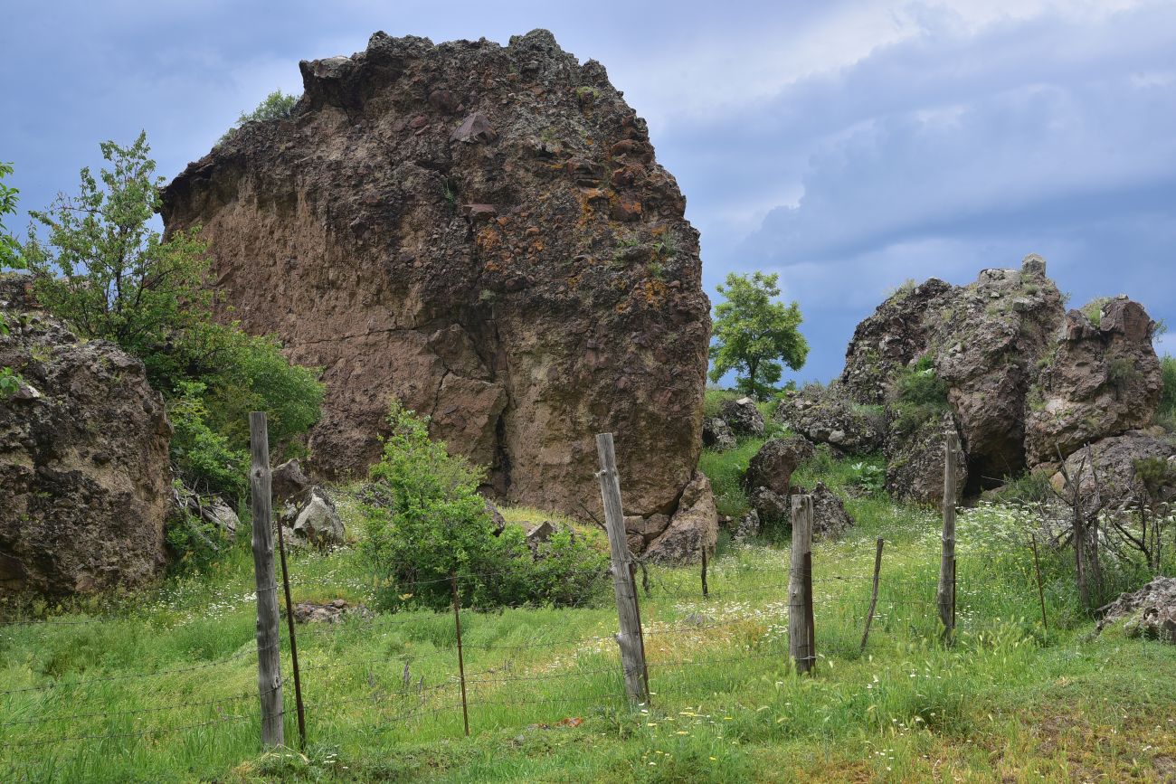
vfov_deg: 27.0
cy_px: 392
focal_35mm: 50
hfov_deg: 39.6
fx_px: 1633
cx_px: 588
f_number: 10
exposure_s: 1/125
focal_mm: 50
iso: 250
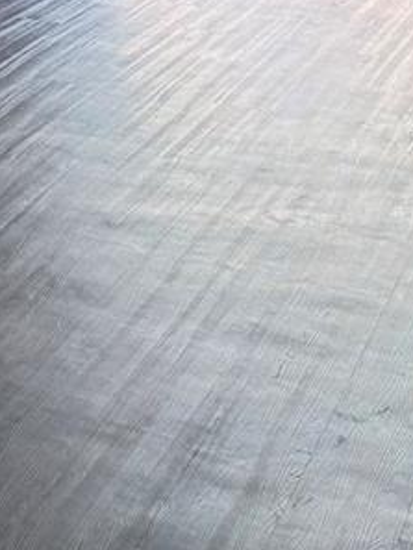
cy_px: -335
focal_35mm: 97
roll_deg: +1.5
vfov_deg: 17.6
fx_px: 1542
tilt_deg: -2.0
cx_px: -328
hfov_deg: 13.7
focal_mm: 6.76
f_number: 1.78
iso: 100
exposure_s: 1/122
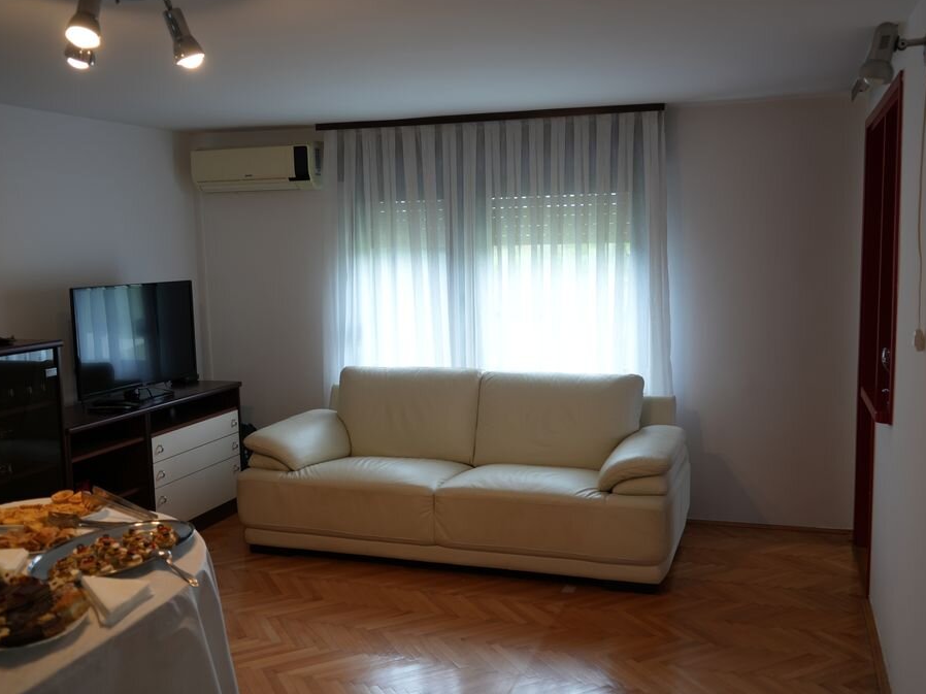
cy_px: 345
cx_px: 486
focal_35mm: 34
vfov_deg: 41.8
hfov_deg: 53.9
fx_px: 909
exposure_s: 1/40
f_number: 4
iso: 250
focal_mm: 31
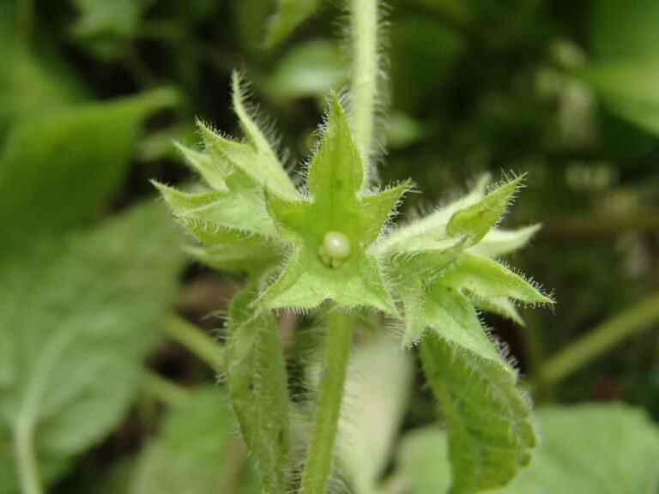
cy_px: 247
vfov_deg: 38.7
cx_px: 330
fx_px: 704
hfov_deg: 50.1
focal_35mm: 37
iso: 500
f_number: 4.7
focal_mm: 6.64
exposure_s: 1/160
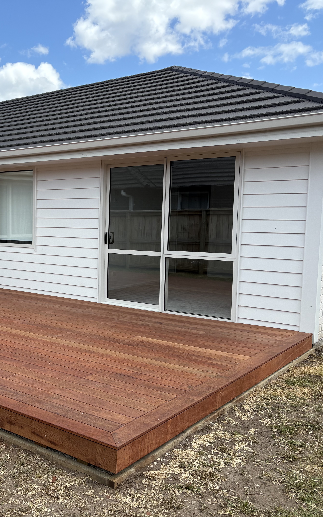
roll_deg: -0.8
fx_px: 521
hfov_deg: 32.7
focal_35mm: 37
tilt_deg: -5.6
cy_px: 258
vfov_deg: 52.8
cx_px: 31
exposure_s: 1/2451
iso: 50
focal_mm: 5.96
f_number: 1.6
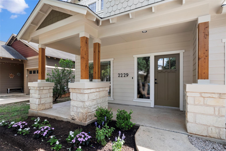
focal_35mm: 18
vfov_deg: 67.4
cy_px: 76
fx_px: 113
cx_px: 113
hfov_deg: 90.0
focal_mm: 18
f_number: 8
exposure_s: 1/50
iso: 200
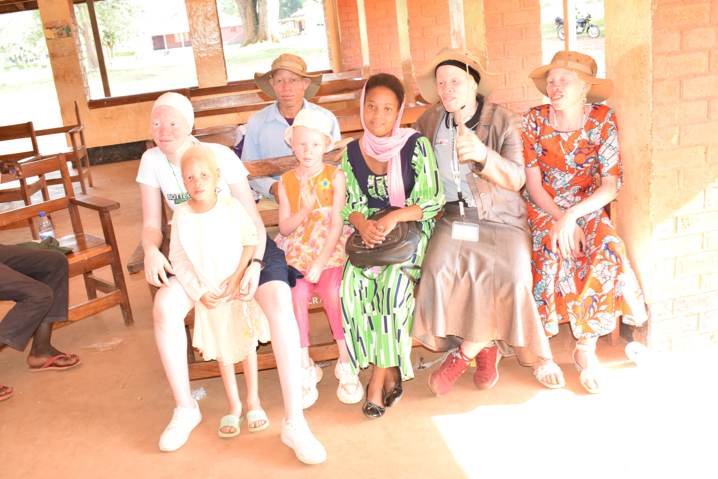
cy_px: 240
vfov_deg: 36.9
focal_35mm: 36
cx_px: 359
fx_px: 718
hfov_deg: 53.1
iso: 2500
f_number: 8
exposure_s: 1/100
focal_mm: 24
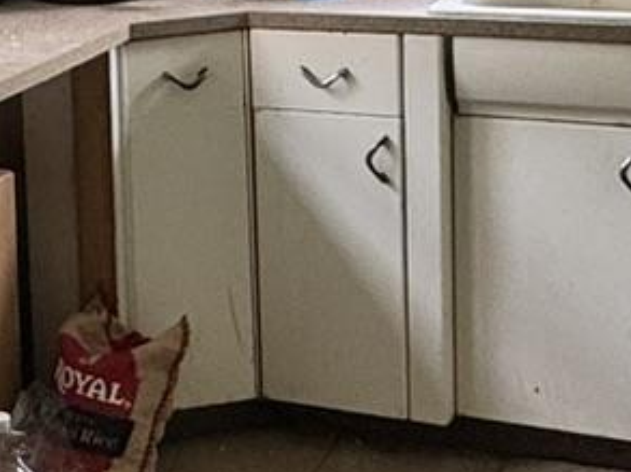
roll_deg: +2.7
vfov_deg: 14.6
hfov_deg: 19.5
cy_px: -101
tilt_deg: -6.3
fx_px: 1784
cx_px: -6
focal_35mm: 98
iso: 160
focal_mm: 2.22
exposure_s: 1/99
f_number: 2.2
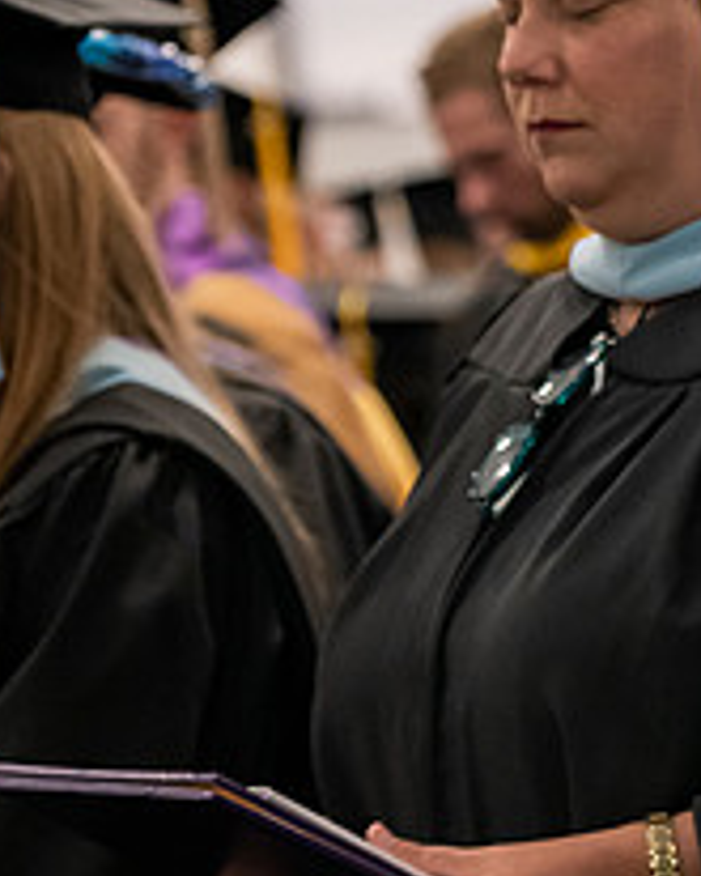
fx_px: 7204
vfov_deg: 6.9
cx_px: 1202
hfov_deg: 5.5
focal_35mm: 278
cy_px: 240
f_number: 4
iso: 2500
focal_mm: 105
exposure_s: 1/200
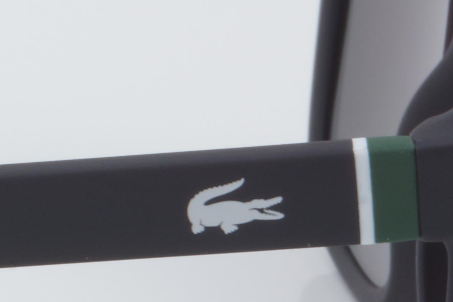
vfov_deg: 4.3
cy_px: 167
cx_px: -385
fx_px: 4039
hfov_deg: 6.3
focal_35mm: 321
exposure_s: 1/3
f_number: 32
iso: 100
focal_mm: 50
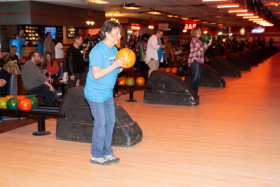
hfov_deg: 46.4
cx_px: 140
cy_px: 94
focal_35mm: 42
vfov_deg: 31.9
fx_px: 327
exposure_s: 1/100
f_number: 5.6
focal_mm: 42
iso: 2000
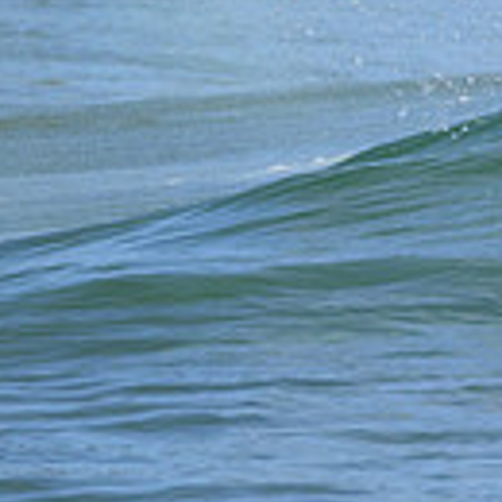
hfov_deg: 0.8
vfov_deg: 0.8
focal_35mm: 2202
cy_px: 110
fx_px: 36128
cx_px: 1108
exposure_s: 1/2000
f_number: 11
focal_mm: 580
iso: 800
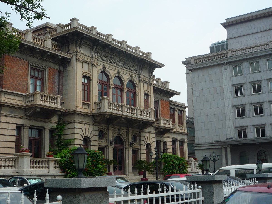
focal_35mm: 47
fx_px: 369
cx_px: 136
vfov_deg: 30.9
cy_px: 102
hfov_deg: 40.4
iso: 100
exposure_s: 1/400
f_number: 4.7
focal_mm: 8.2
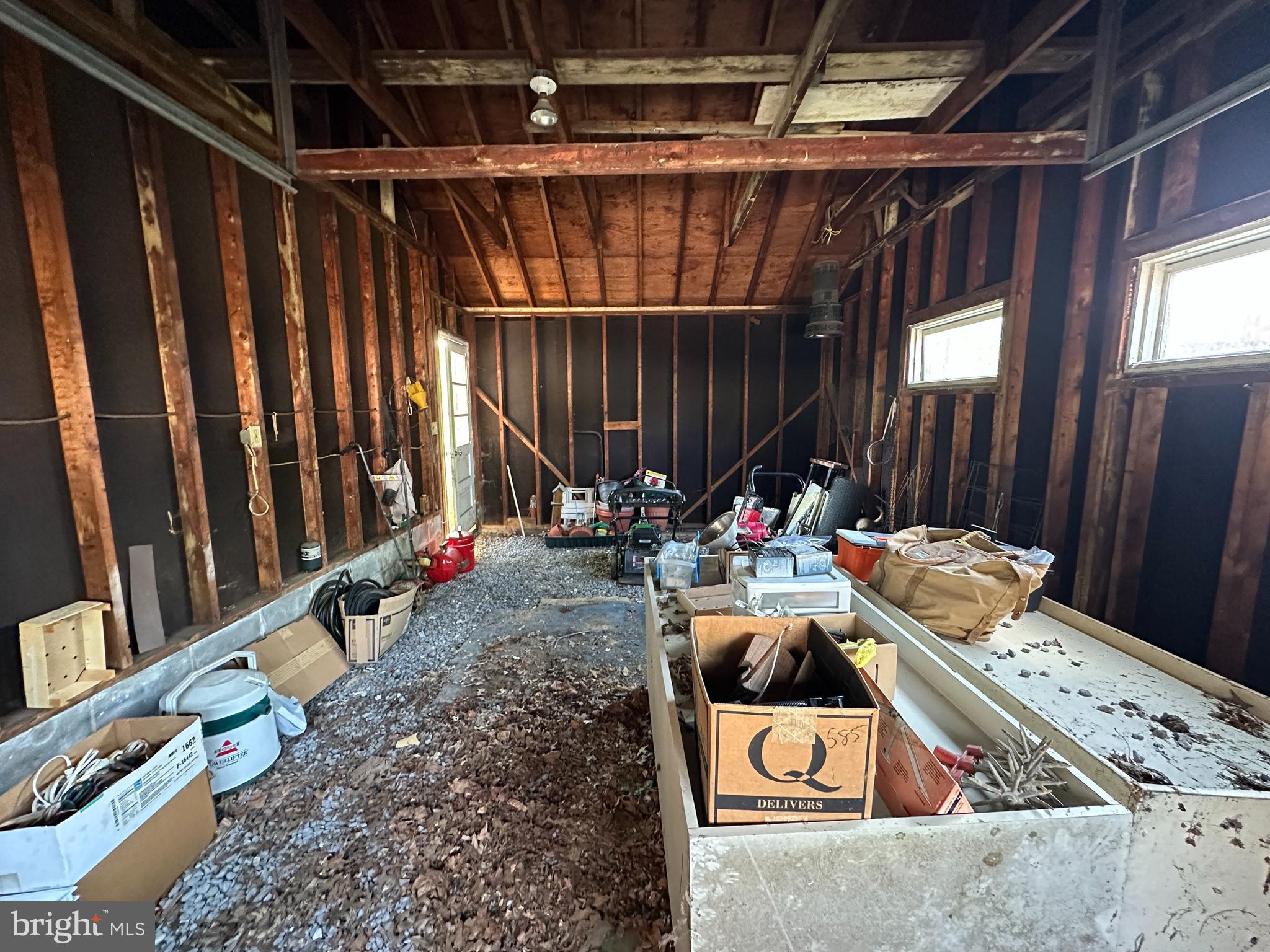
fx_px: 514
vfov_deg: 85.7
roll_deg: +0.4
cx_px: 635
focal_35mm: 14
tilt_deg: -7.7
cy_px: 476
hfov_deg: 102.1
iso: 1000
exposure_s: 1/60
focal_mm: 2.22
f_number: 2.2
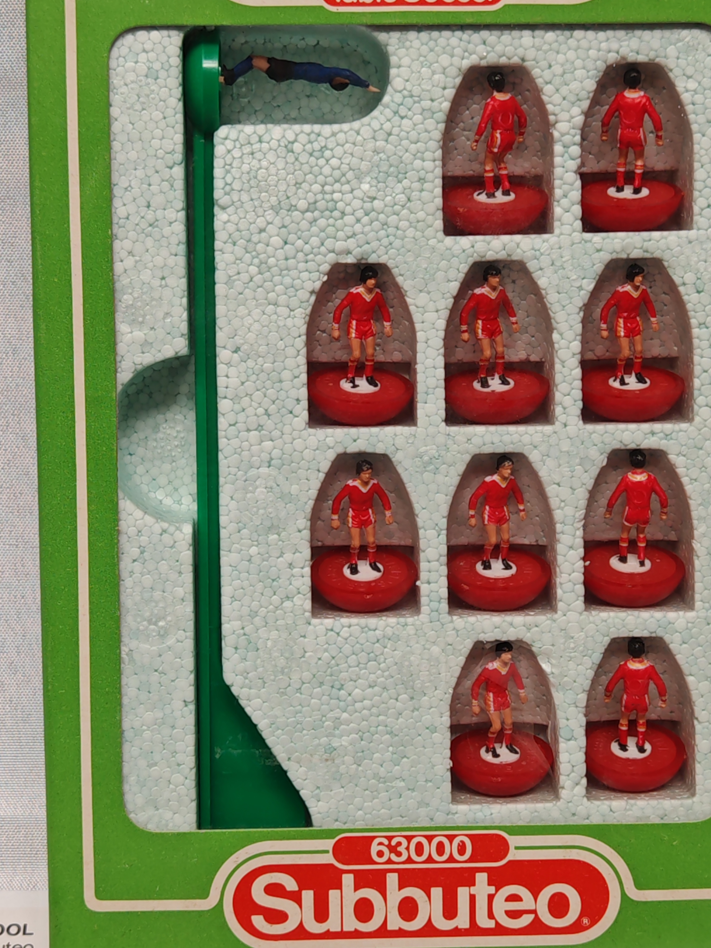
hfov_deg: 20.2
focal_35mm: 73
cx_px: 357
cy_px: 438
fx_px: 1999
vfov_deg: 26.7
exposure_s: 1/190
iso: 50
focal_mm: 6.67
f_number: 1.9
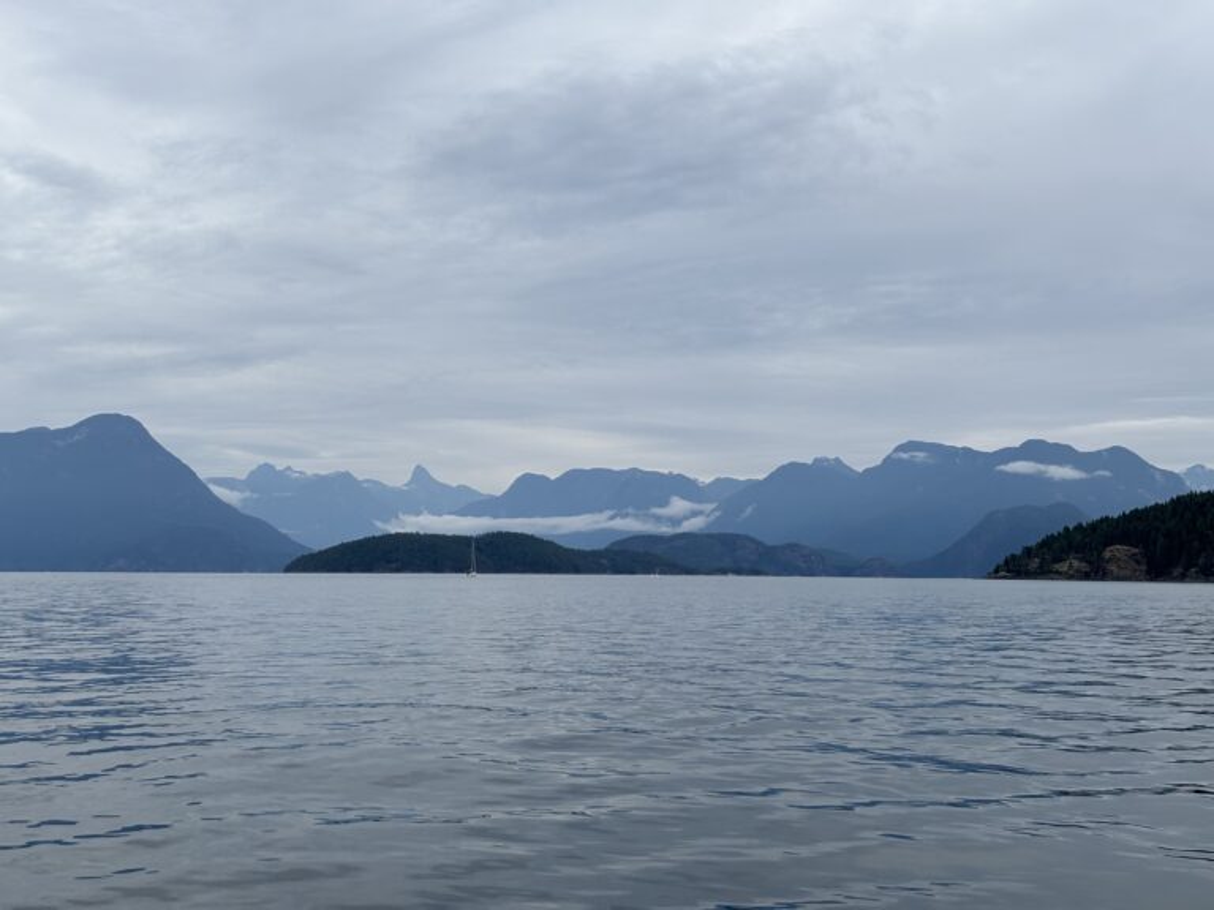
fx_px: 1824
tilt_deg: +4.1
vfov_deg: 28.0
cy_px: 455
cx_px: 607
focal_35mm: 52
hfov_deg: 36.8
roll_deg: -1.7
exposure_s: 1/2778
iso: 40
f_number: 1.6
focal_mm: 5.96
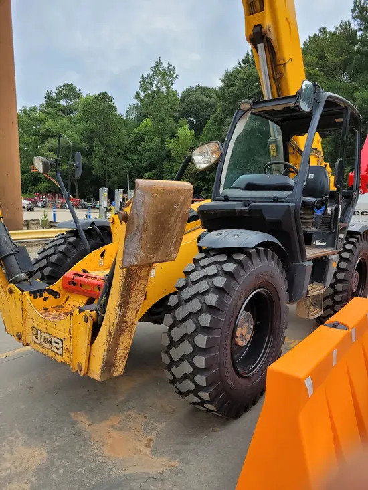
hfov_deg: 53.1
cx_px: 184
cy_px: 245
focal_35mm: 26
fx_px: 368
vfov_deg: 67.3
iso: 40
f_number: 1.8
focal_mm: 5.4
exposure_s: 1/1265
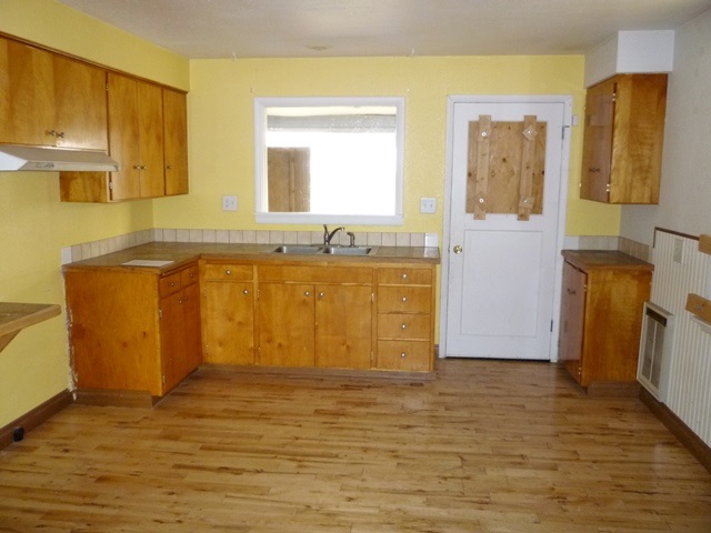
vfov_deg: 48.2
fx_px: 596
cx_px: 356
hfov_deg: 61.7
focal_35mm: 29
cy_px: 266
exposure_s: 1/30
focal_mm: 5.2
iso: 320
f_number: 3.3
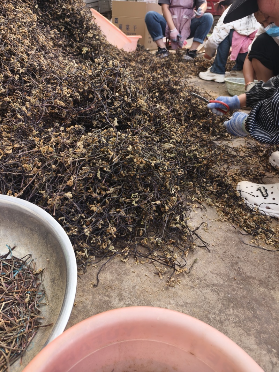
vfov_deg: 73.9
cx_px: 140
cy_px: 186
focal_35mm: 23
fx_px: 247
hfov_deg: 58.9
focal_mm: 5.6
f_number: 1.57
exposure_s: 1/187
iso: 72
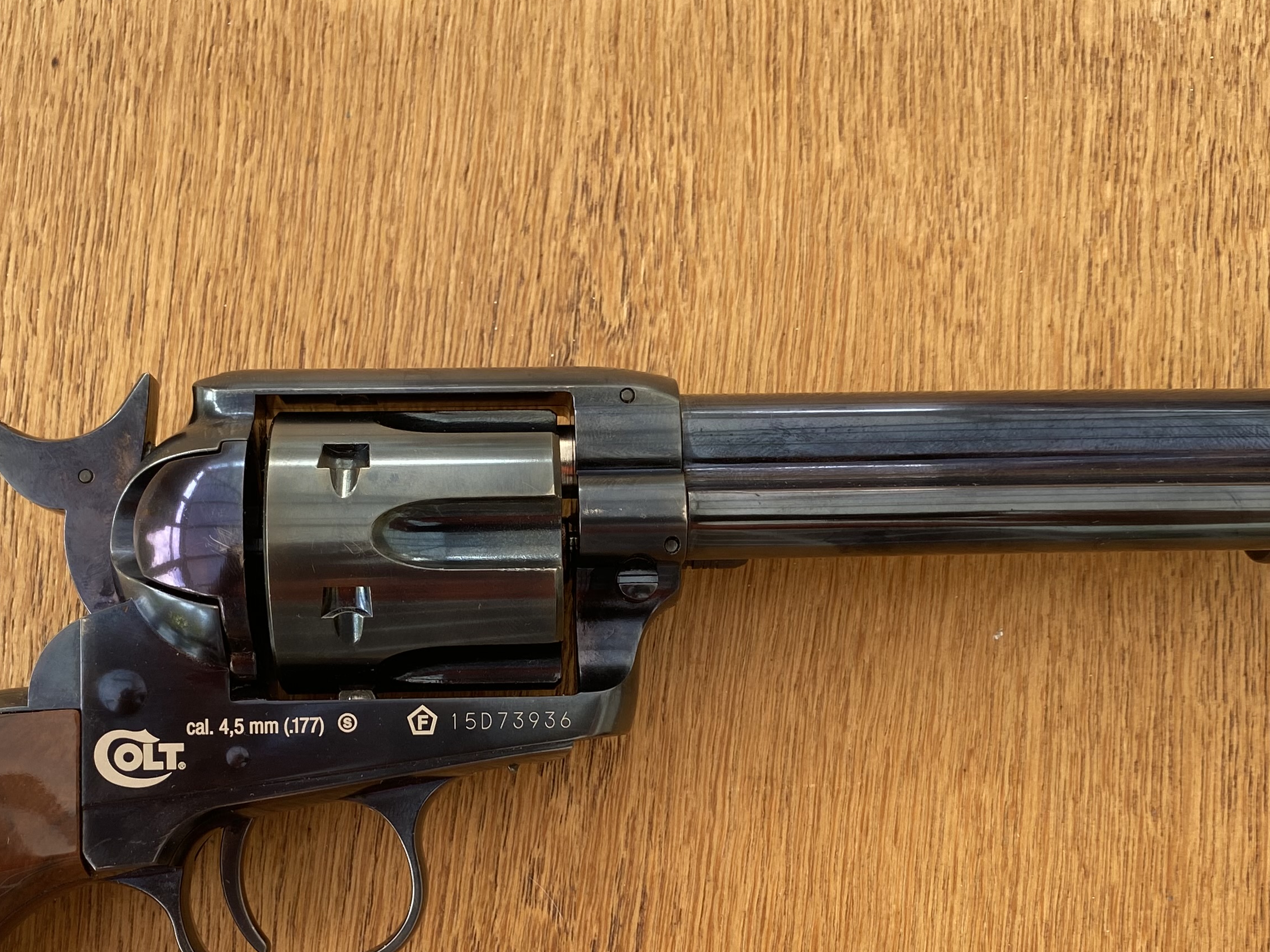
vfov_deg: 31.0
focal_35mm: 46
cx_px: 550
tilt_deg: -86.9
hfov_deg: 41.2
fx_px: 1688
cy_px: 710
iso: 50
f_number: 1.8
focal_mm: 4.25
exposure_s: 1/122
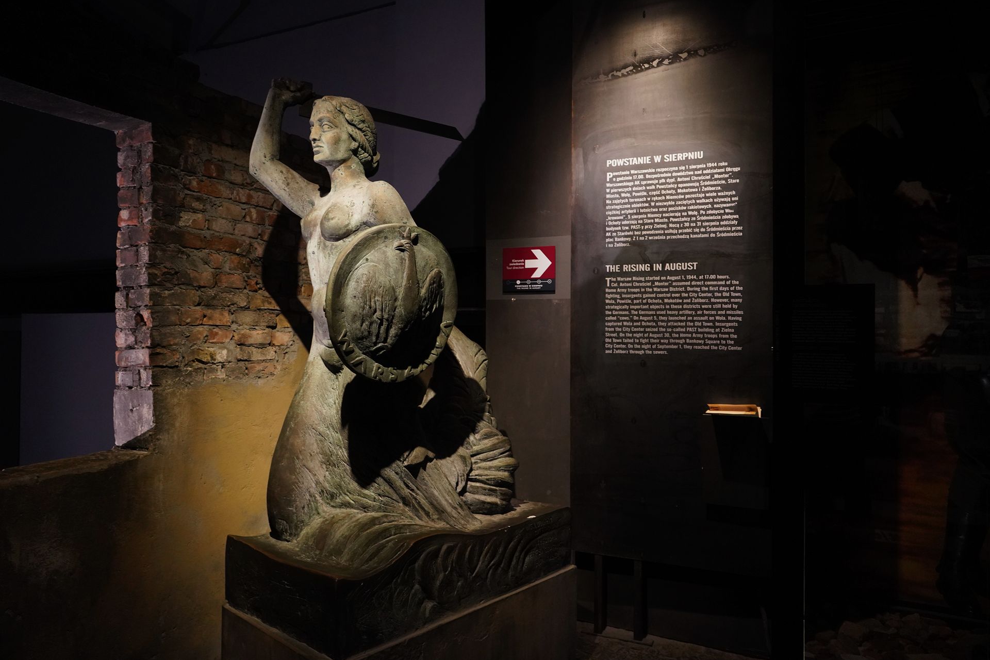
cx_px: 483
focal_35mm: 25
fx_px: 687
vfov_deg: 51.3
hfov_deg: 71.5
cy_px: 318
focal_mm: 24
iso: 3200
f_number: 4
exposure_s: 1/80
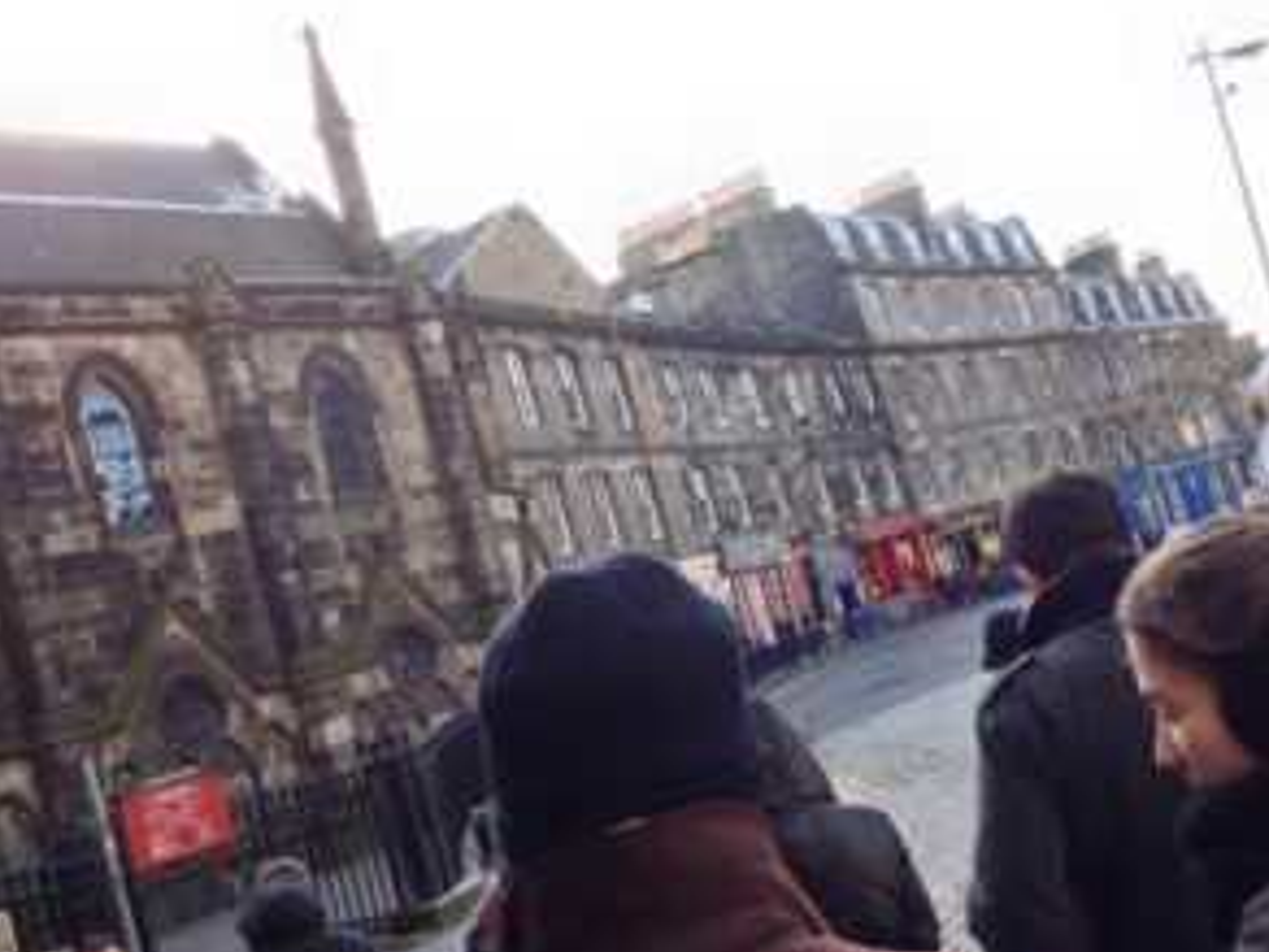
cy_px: 491
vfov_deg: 30.3
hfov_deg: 39.4
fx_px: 1760
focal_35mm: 48
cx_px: 791
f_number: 2.4
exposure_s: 1/237
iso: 50
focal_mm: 4.28
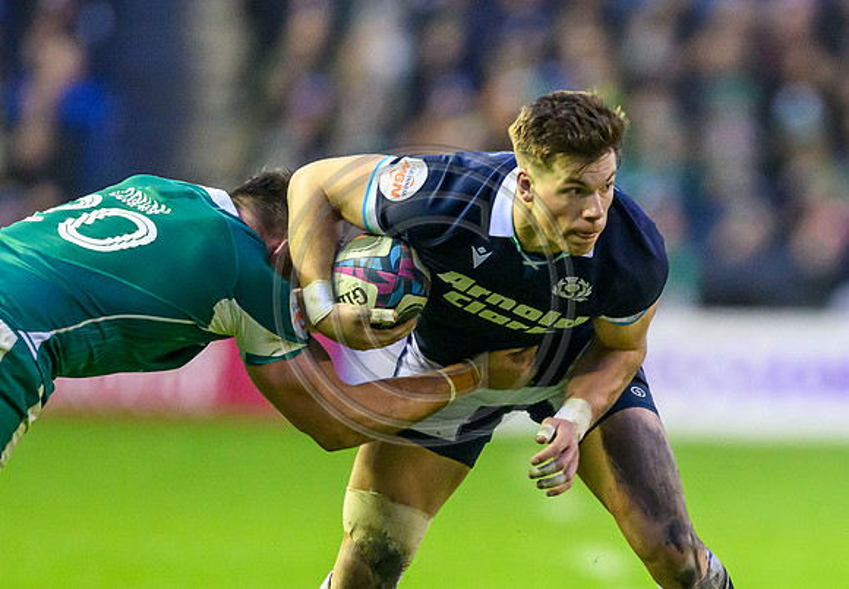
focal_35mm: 992
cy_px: 520
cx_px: 725
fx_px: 23689
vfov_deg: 1.4
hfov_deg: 2.1
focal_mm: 400
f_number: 2.8
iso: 6400
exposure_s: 1/1250
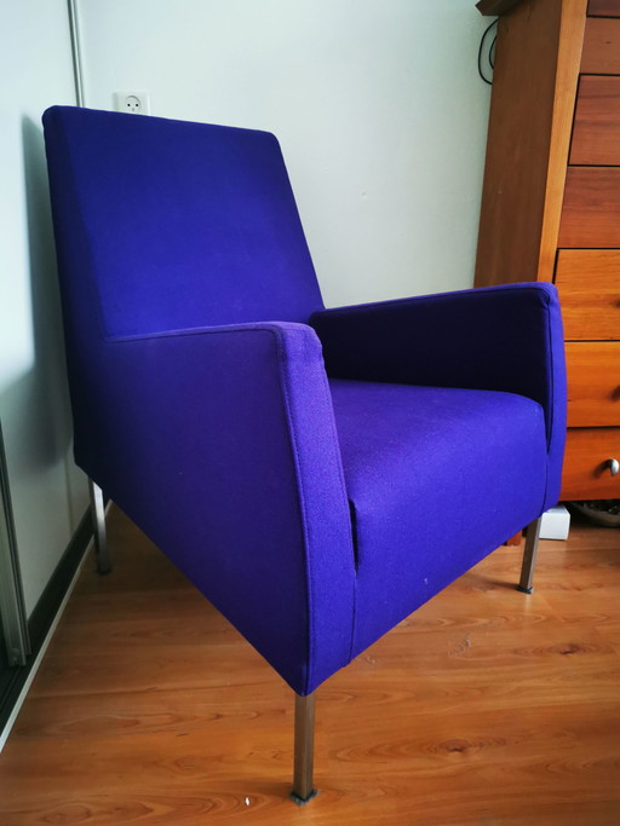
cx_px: 310
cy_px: 413
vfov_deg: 65.3
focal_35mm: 27
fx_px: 645
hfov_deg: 51.3
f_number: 1.8
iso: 400
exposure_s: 1/50
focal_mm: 5.58
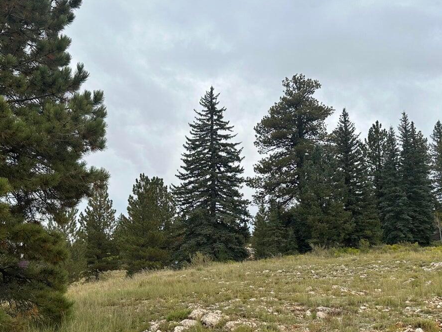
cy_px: 205
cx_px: 221
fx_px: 473
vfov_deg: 38.5
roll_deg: -1.4
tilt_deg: +10.1
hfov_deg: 50.1
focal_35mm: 37
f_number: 1.78
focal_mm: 6.86
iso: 80
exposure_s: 1/4348
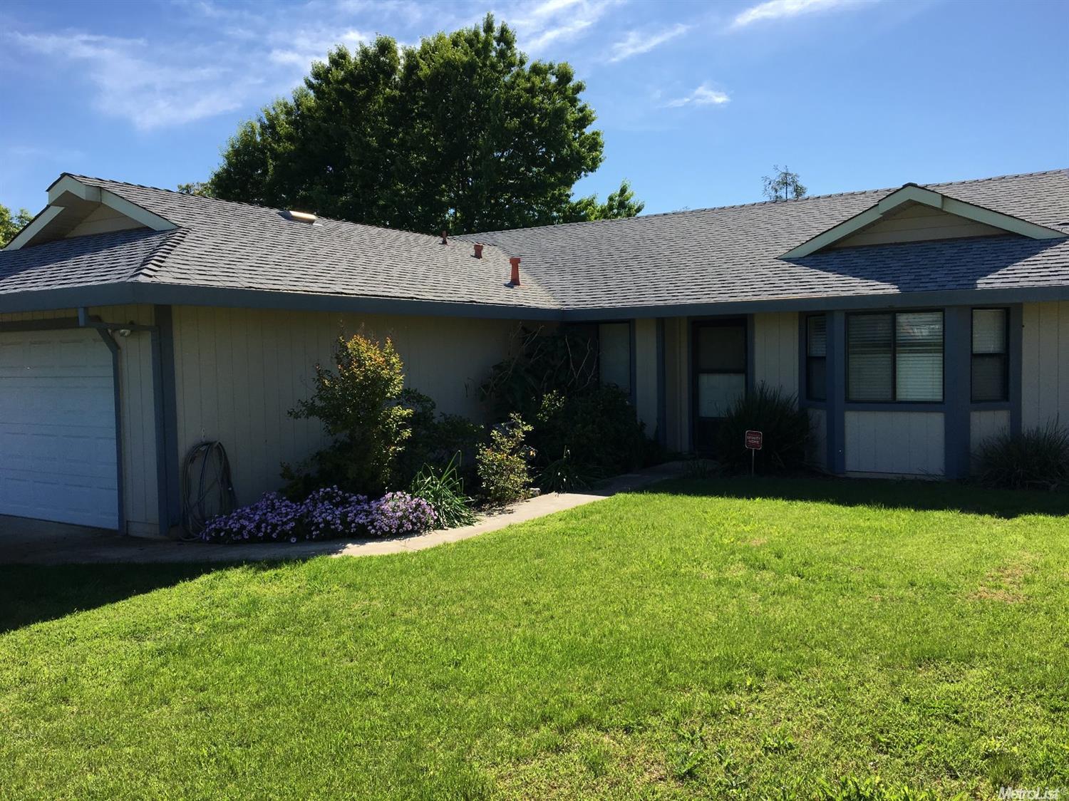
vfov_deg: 48.2
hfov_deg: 61.7
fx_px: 895
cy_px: 400
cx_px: 534
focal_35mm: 29
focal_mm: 4.15
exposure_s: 1/1538
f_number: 2.2
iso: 25
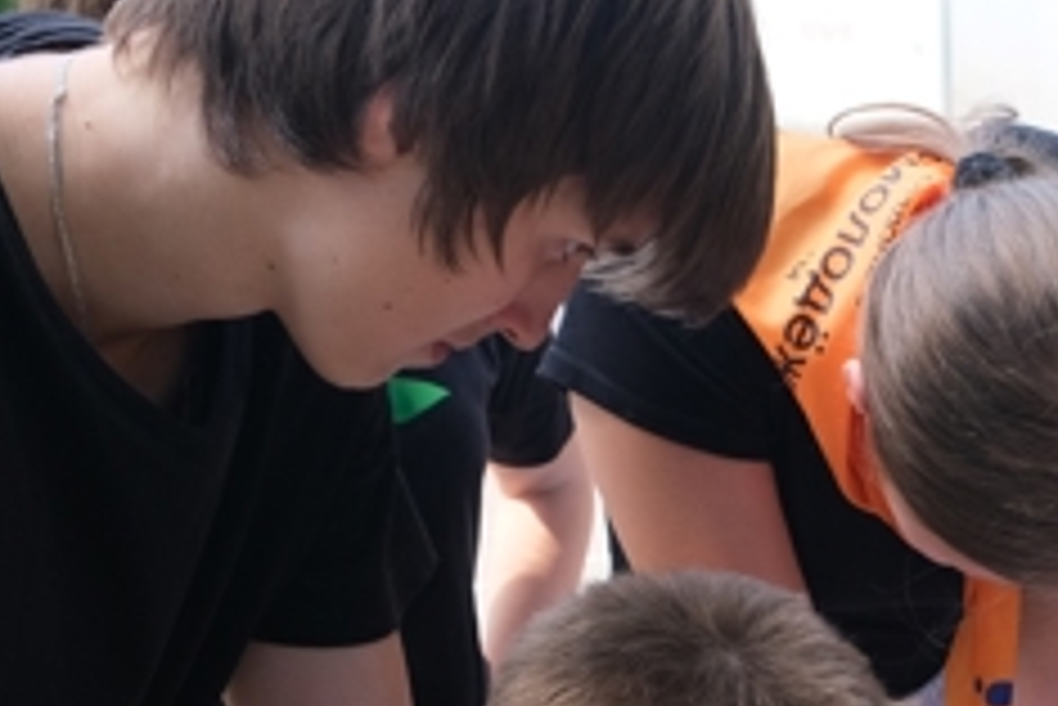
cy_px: 949
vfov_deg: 15.1
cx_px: 1247
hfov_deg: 22.0
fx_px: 2529
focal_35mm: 86
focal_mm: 18
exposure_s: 1/180
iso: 320
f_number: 5
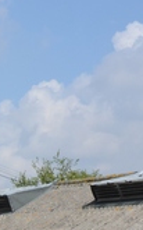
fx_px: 1073
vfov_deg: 12.0
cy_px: 261
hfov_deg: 7.2
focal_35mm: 172
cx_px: -176
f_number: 16
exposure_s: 1/160
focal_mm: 29
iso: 200
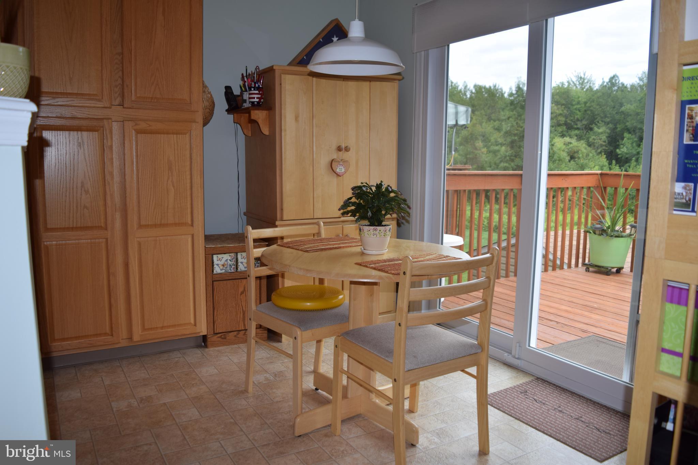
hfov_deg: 67.4
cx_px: 349
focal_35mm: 27
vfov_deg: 47.9
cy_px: 232
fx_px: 523
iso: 100
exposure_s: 1/200
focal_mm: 18
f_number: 3.5
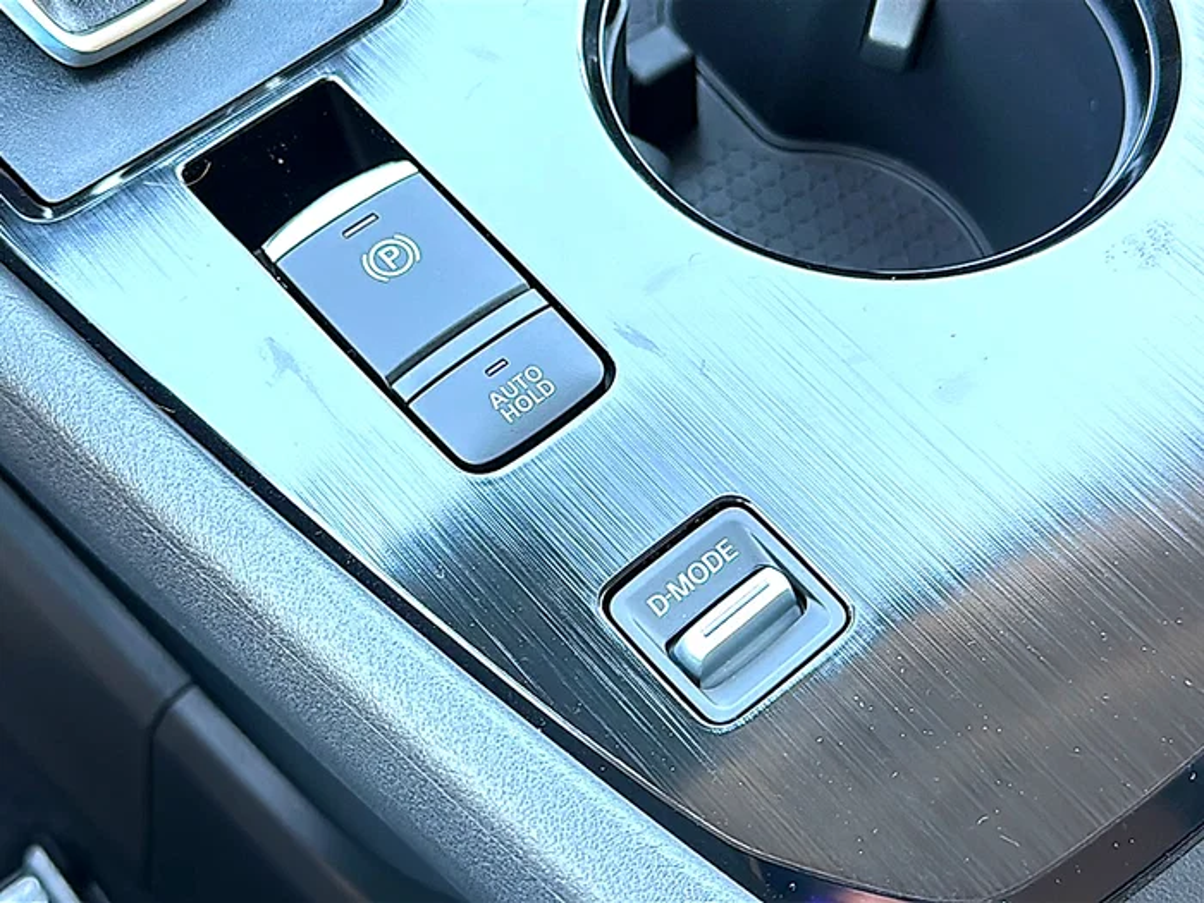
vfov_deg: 33.6
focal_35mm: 43
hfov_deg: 43.9
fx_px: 1496
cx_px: 602
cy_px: 452
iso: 64
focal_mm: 6.86
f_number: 1.78
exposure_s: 1/59
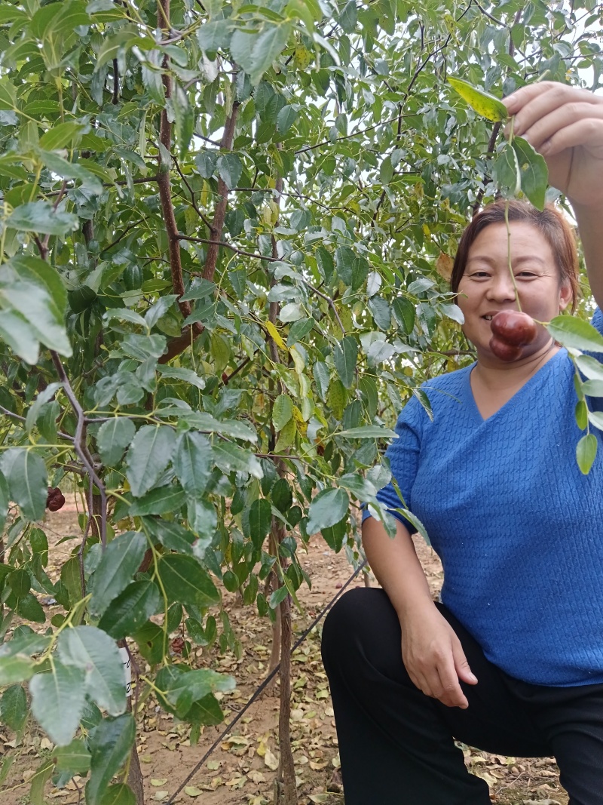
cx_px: 302
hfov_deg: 51.3
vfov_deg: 65.3
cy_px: 402
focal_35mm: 27
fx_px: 627
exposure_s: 1/100
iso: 373
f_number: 1.9
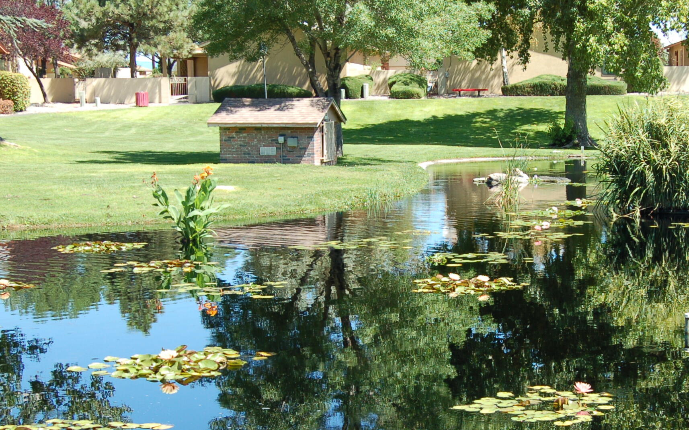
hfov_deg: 24.9
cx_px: 410
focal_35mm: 83
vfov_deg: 15.7
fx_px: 1556
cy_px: 296
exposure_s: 1/200
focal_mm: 31
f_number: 7.1
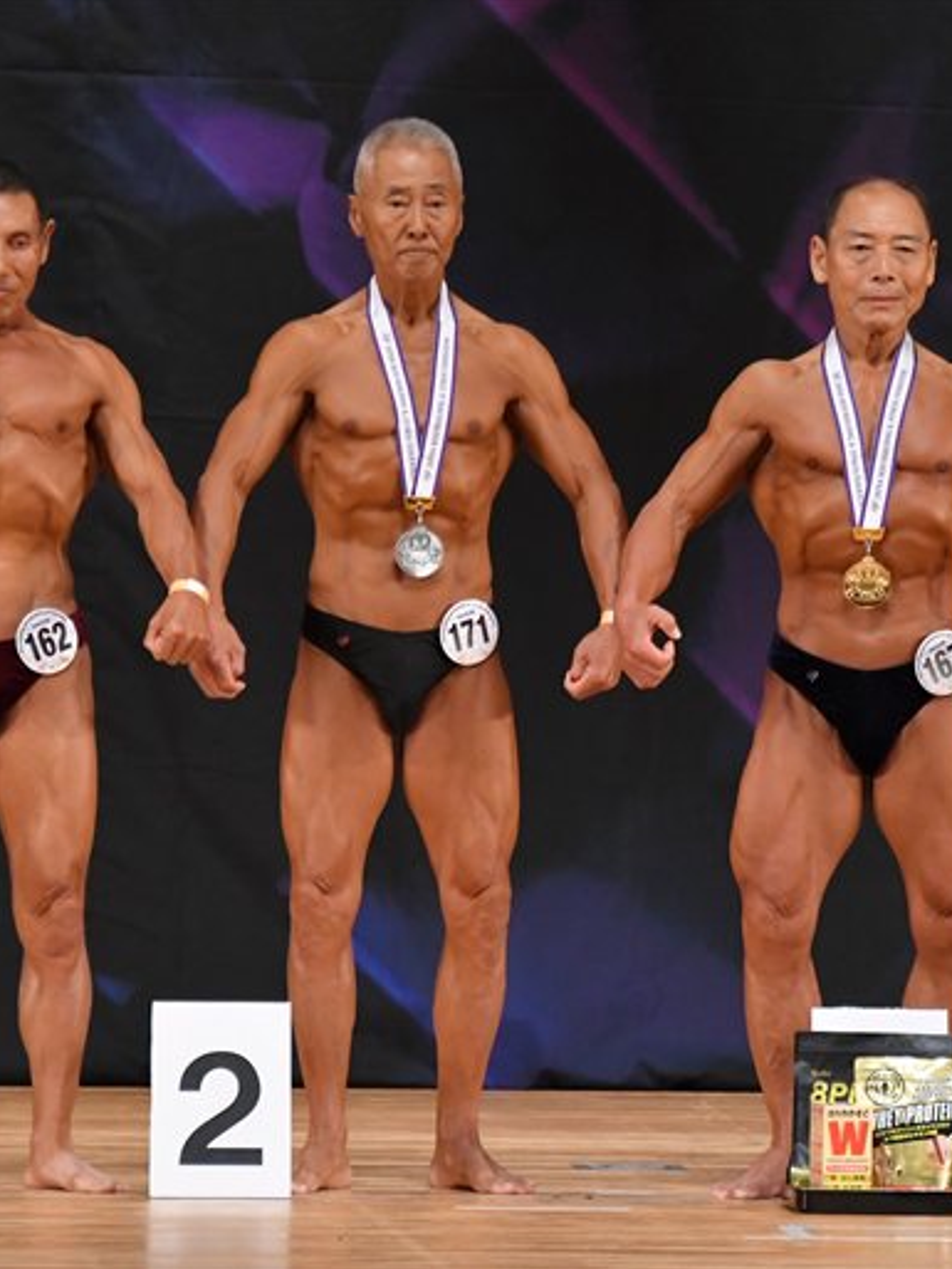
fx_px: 15175
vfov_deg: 4.8
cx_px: 676
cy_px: 636
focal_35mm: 414
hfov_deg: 3.6
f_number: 5.6
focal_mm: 190
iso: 4000
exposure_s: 1/400
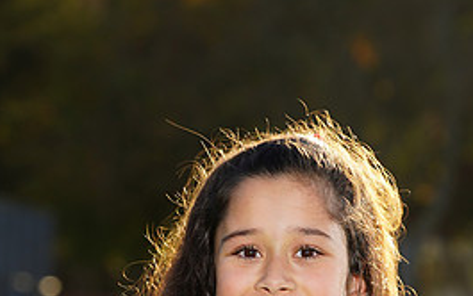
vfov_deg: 2.9
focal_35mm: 453
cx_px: 213
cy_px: 442
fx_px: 5843
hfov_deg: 4.6
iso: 200
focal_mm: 203
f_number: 10
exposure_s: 1/250
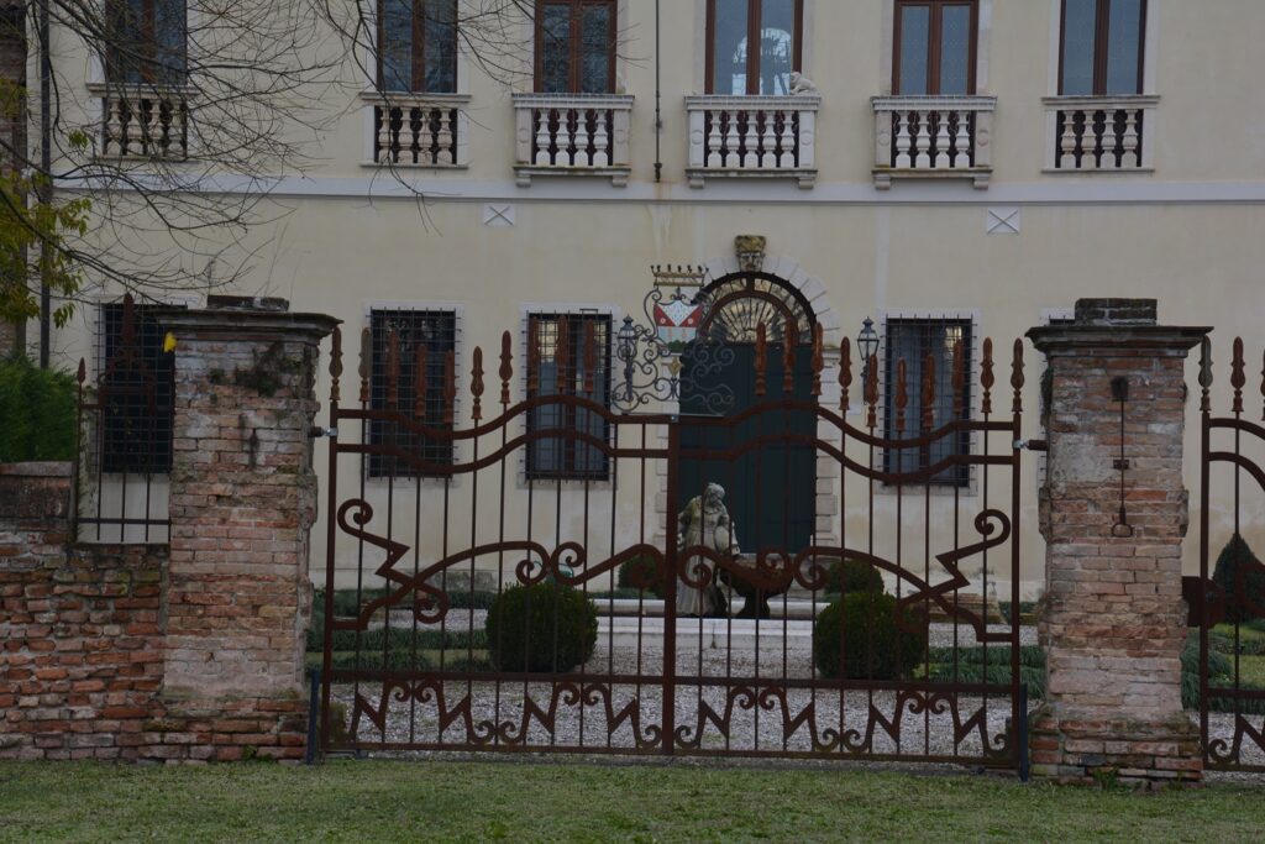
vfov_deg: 13.0
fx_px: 3690
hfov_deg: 19.5
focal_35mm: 105
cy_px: 422
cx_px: 632
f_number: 6.3
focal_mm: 70
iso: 200
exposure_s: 1/200
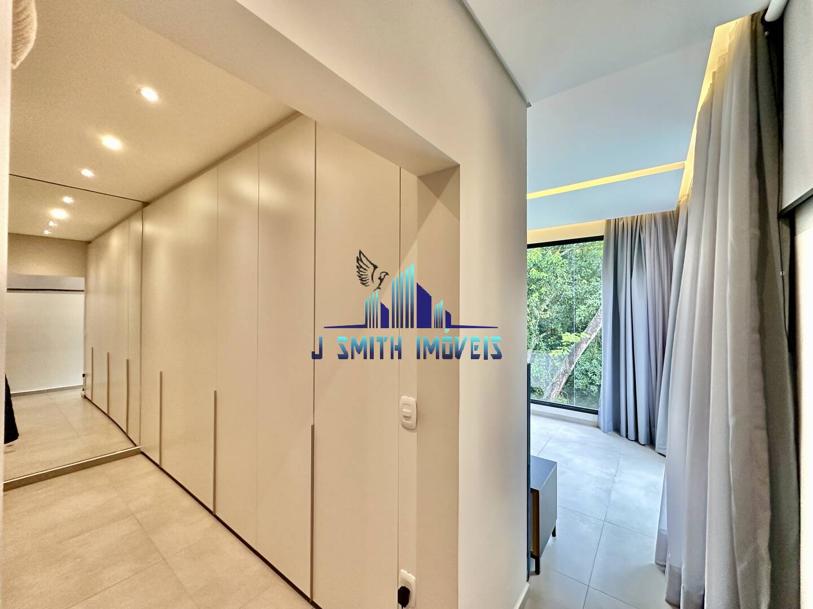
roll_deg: -0.5
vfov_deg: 85.7
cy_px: 304
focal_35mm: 14
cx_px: 406
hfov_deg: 102.1
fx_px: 329
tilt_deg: +1.4
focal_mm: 2.22
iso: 250
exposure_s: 1/120
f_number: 2.2
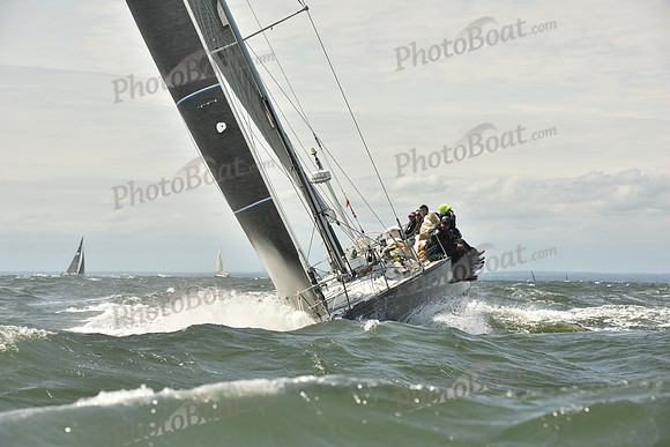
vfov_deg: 9.5
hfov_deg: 14.2
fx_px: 2699
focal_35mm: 145
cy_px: 224
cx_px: 335
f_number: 9
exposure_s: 1/800
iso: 250
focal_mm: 145
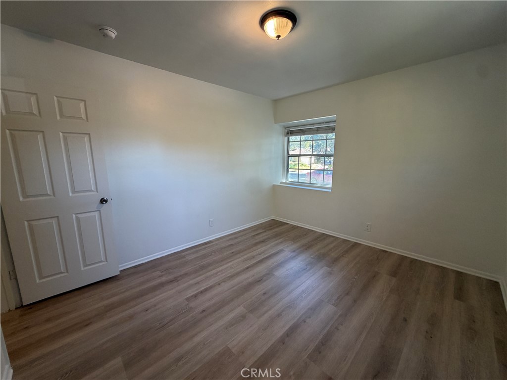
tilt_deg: -10.0
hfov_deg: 102.1
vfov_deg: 85.7
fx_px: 205
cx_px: 254
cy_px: 190
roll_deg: +0.8
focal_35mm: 14
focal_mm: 2.22
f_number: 2.2
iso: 200
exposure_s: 1/120
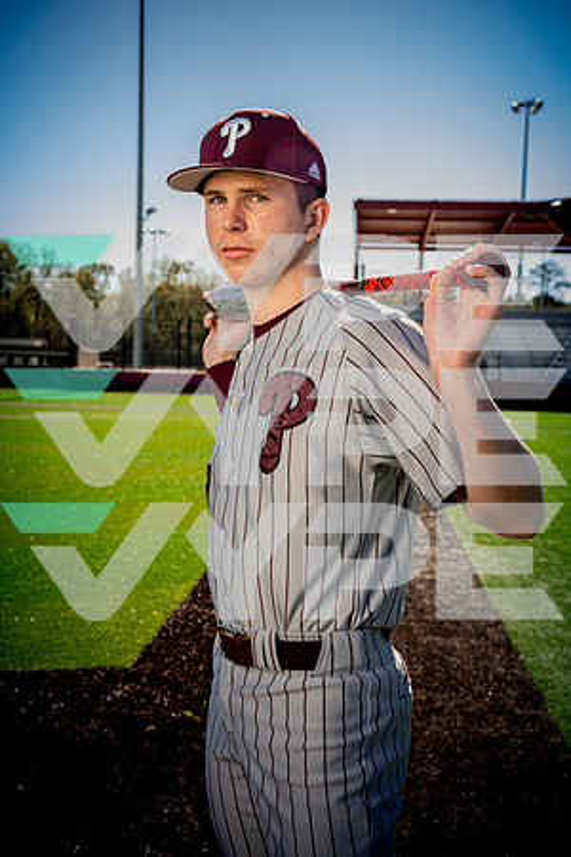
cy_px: 428
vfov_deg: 45.4
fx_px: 1023
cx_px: 286
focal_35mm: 43
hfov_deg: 31.2
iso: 250
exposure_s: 1/250
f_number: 7.1
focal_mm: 43
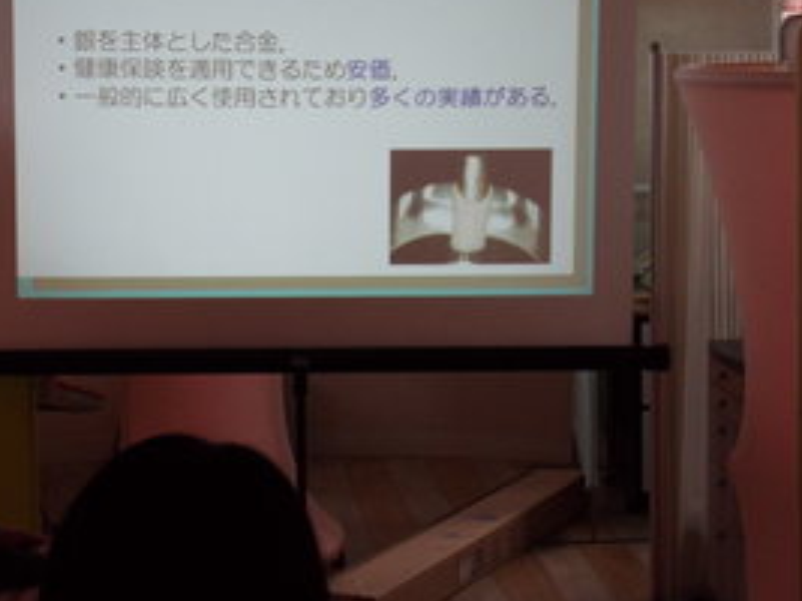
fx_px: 2293
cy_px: 240
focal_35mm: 99
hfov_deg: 19.8
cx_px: 327
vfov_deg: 14.9
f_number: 5.3
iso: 200
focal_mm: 11.8
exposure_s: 1/100
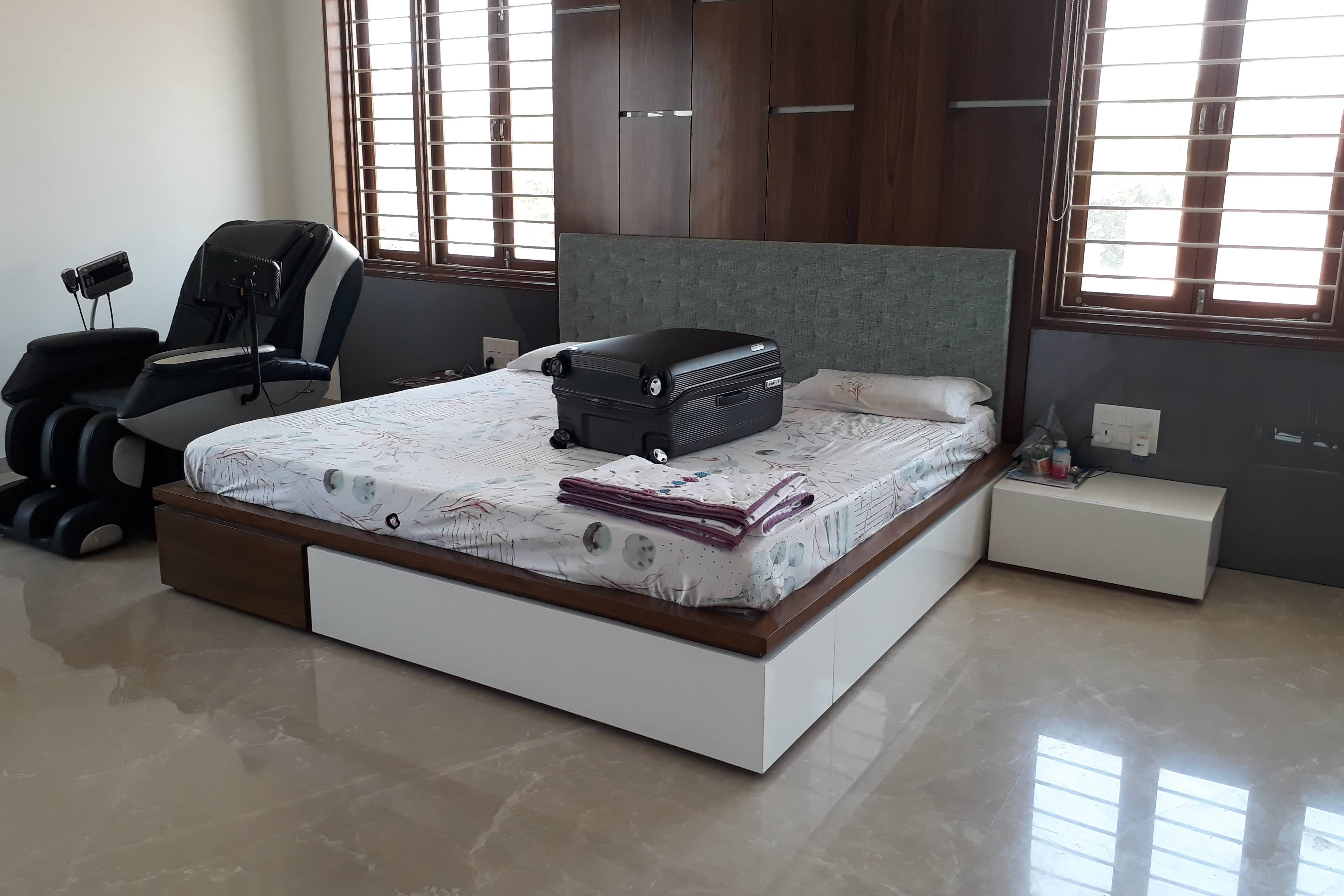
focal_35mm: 29
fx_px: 1083
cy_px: 429
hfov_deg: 63.7
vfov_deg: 45.0
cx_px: 663
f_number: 1.9
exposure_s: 1/100
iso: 80
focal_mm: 3.6
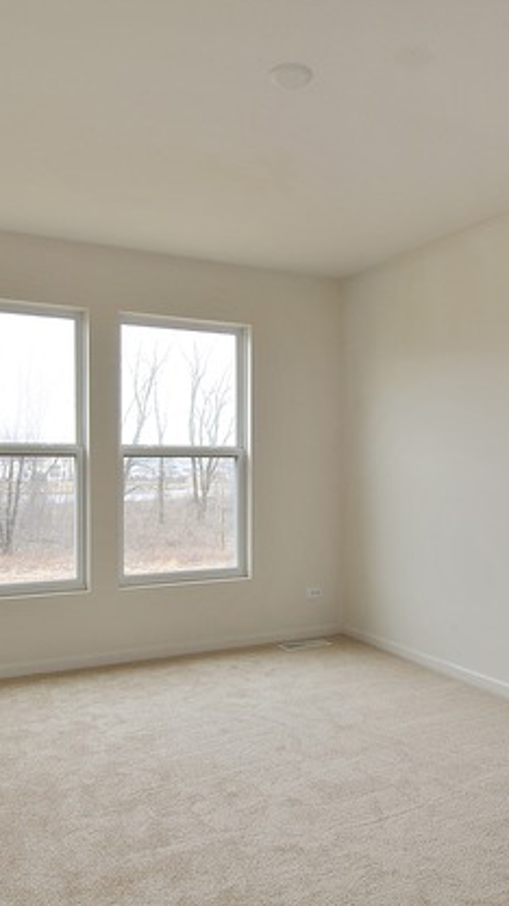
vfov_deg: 66.1
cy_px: 452
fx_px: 696
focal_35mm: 29
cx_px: 237
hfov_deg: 40.2
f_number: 8
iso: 200
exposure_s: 1/20
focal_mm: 12
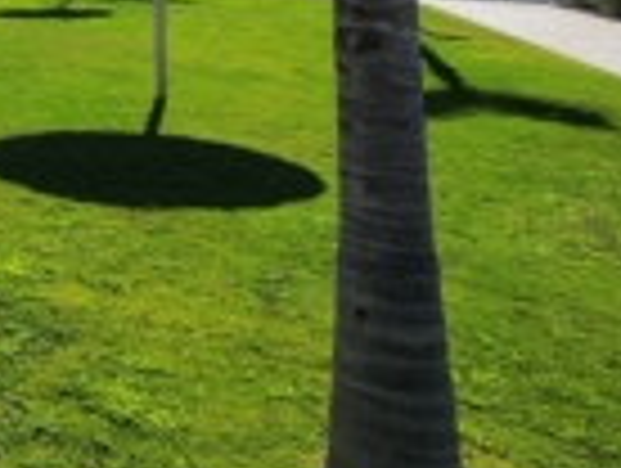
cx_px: -333
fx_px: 988
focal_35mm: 55
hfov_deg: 25.4
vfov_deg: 24.1
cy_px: -104
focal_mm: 1.74
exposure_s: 1/1728
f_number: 2.2
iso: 32
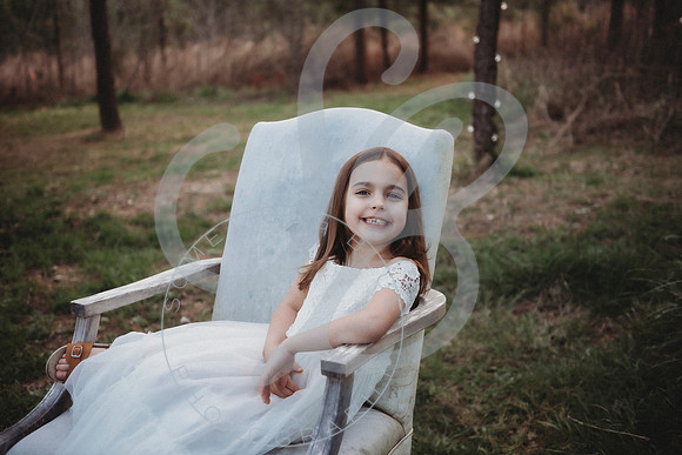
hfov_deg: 44.5
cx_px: 341
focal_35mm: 44
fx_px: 834
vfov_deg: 30.5
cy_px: 228
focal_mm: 44
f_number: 2.8
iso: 100
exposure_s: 1/200
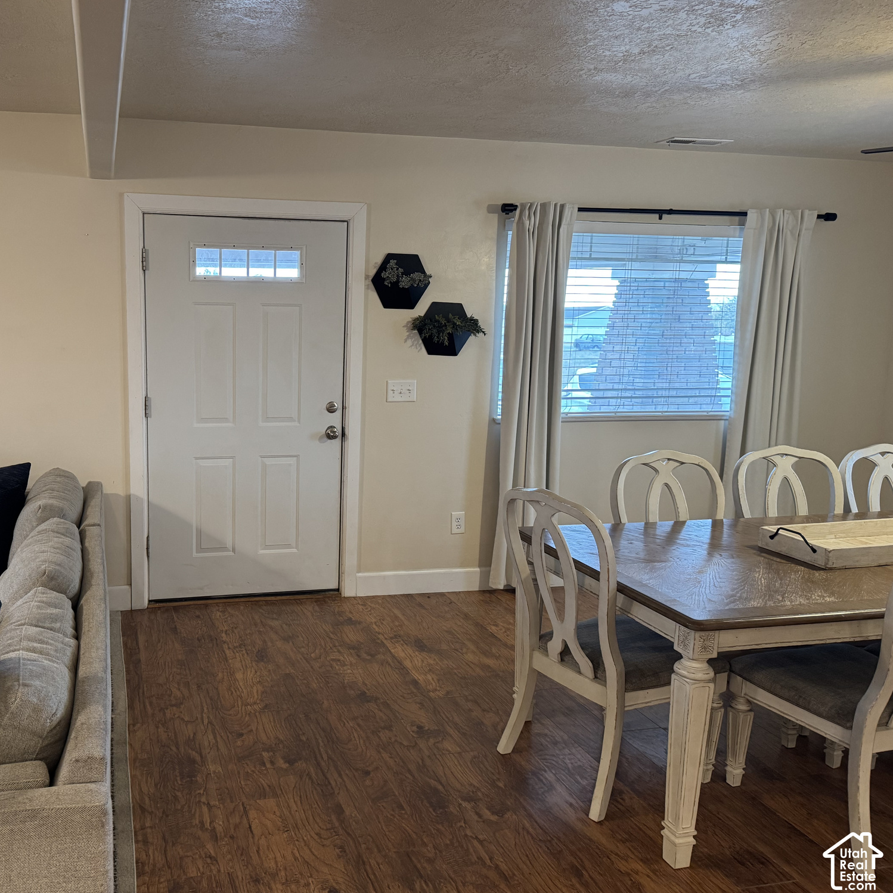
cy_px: 446
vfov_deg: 55.6
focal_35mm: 29
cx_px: 292
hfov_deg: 54.4
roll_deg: +0.0
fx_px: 846
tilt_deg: -9.1
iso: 320
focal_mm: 6.76
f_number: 1.78
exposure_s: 1/60
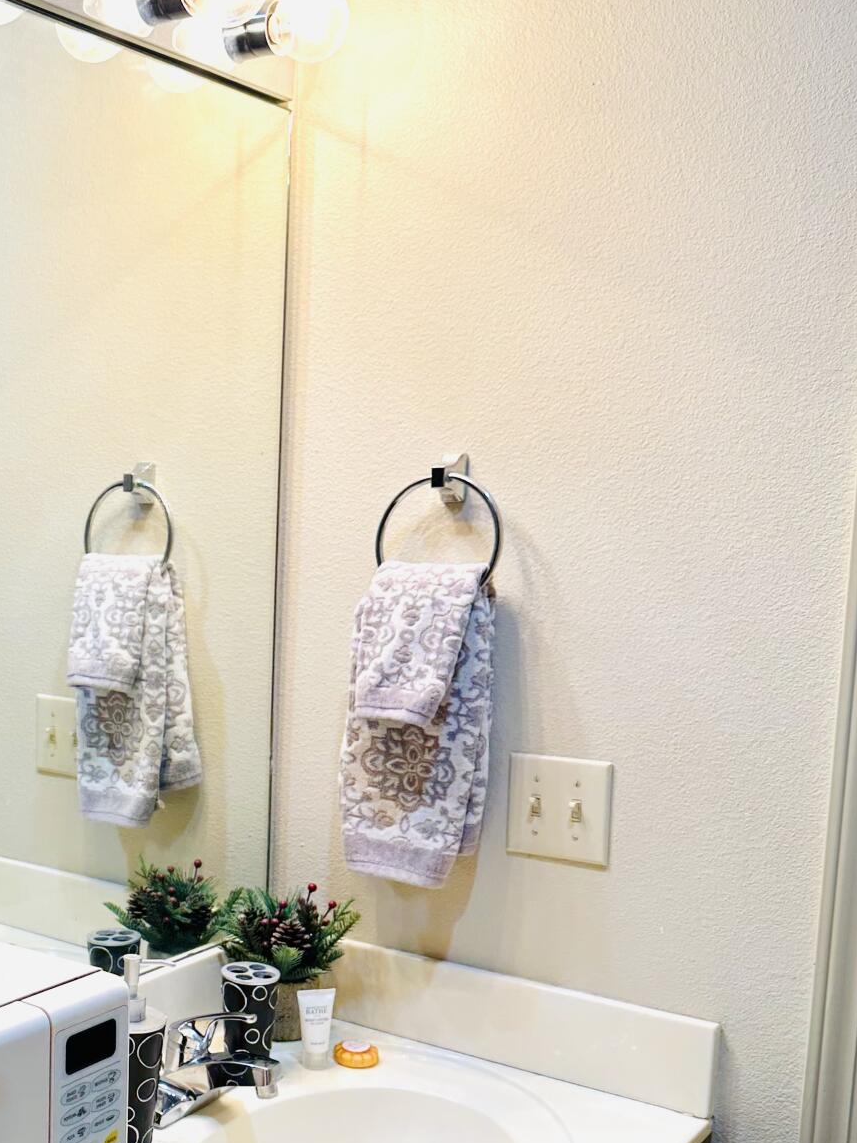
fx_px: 1387
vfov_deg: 44.3
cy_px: 741
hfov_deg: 32.9
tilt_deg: -9.2
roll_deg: -0.9
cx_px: 120
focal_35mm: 42
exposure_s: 1/120
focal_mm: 6.86
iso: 80
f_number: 1.78
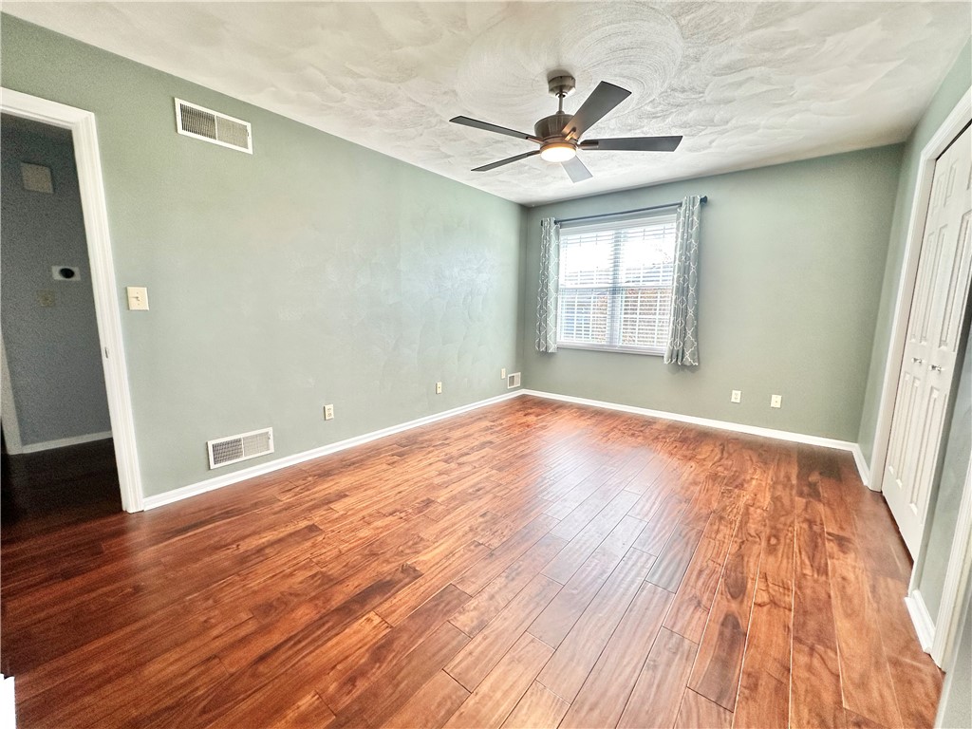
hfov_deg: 102.1
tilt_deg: -8.7
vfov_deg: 85.7
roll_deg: -0.7
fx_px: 393
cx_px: 486
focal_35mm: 14
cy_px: 364
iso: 80
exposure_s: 1/120
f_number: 2.2
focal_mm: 2.22
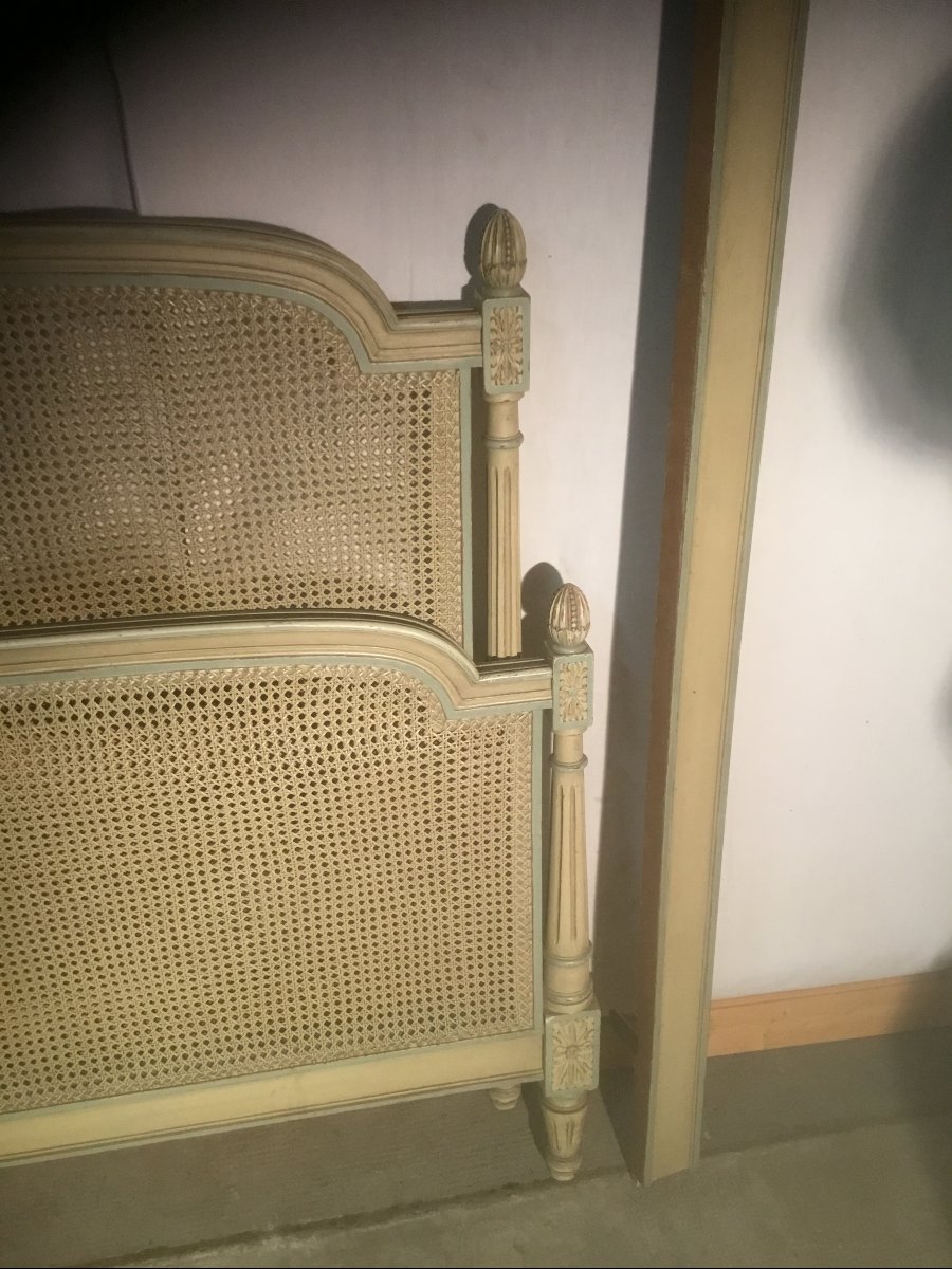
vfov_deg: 58.4
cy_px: 634
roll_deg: -2.3
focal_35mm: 31
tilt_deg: -36.4
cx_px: 476
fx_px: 1137
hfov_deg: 45.4
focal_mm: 3.3
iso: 160
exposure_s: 1/33
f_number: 2.4
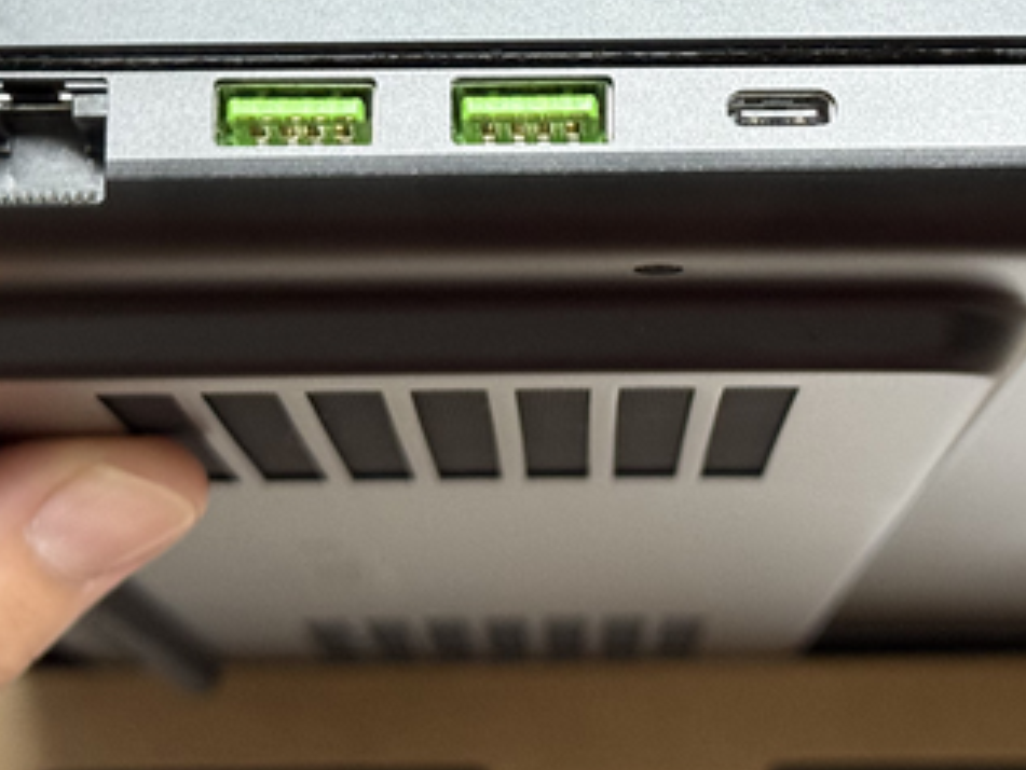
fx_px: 3499
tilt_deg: -63.4
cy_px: -53
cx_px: 625
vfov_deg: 12.4
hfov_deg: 16.7
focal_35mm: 118
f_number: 1.78
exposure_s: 1/40
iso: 320
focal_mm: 6.76
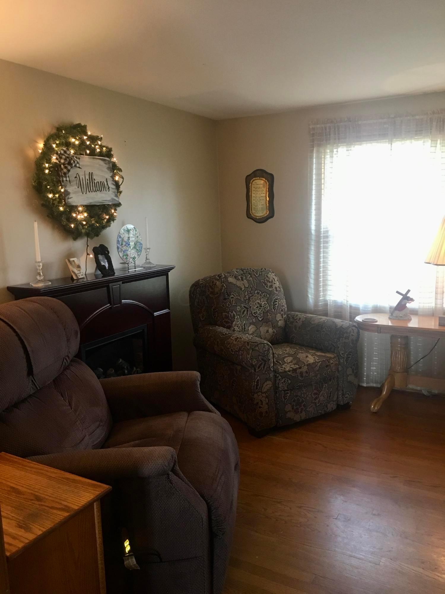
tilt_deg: -9.0
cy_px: 297
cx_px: 222
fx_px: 497
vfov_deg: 61.7
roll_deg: +1.7
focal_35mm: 29
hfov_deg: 48.2
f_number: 2.2
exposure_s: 1/15
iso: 64
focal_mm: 4.15
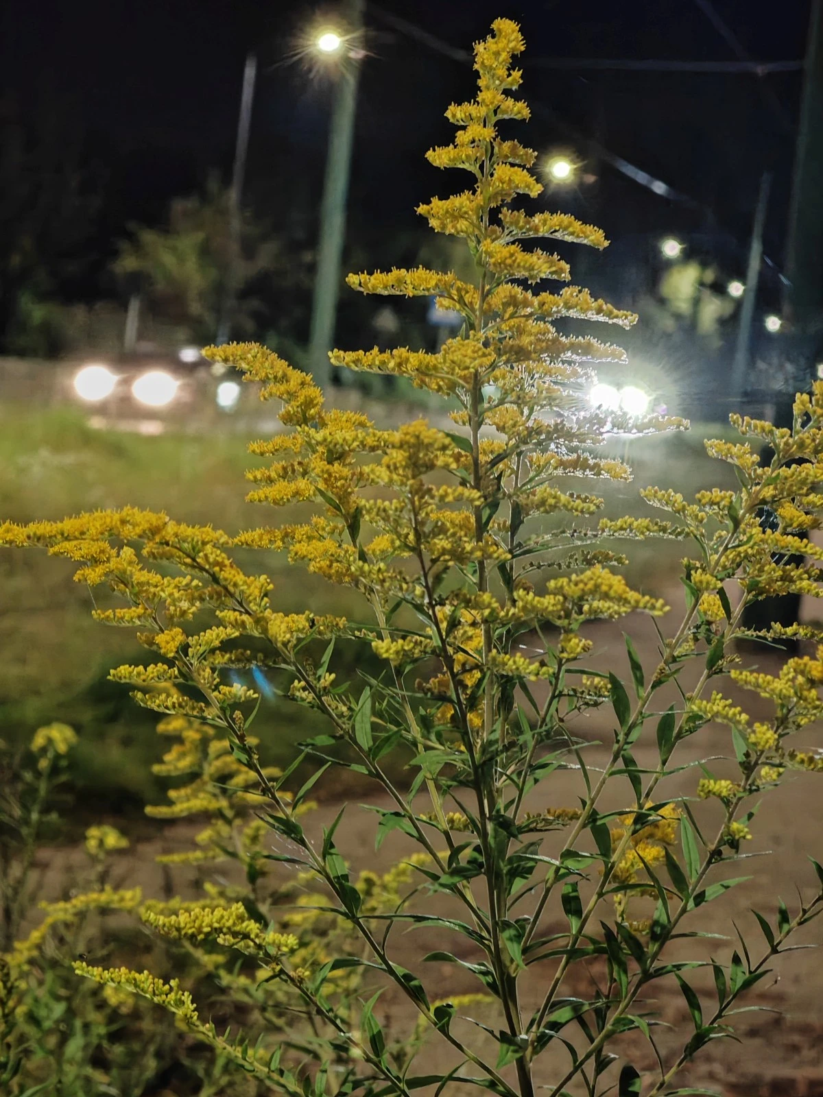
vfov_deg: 20.7
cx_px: 412
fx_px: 3012
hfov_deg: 15.6
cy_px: 548
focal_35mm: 95
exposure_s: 1/14
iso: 4000
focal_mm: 14.92
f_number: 3
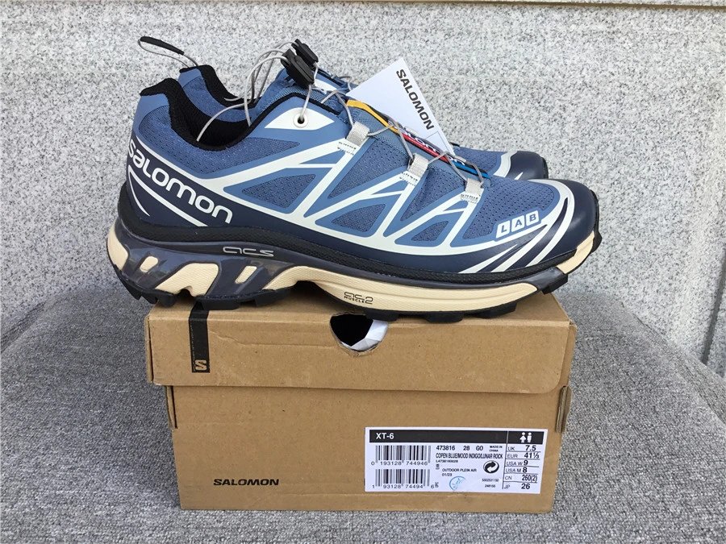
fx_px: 650
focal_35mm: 31
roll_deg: -0.3
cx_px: 363
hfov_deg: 58.4
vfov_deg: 45.4
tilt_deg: -21.2
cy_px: 272
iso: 25
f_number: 2.4
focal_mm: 3.3
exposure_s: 1/206
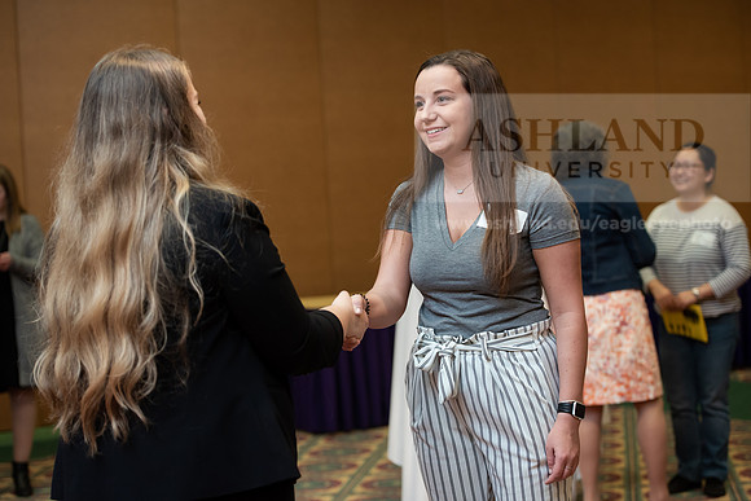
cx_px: 376
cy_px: 250
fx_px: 1461
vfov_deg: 19.5
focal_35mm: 70
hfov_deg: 28.8
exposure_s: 1/200
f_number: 3.5
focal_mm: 70
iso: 1250
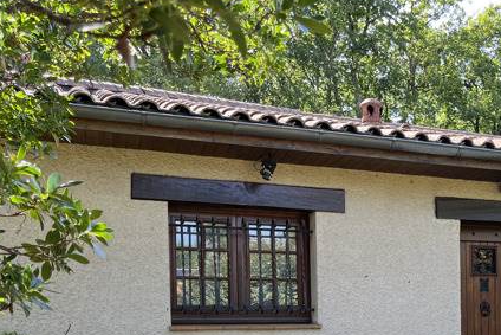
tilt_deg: -1.8
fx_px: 710
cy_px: 344
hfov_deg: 36.6
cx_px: 447
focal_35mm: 51
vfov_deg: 25.1
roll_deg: +0.9
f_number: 1.6
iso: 50
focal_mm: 5.1
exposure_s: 1/322
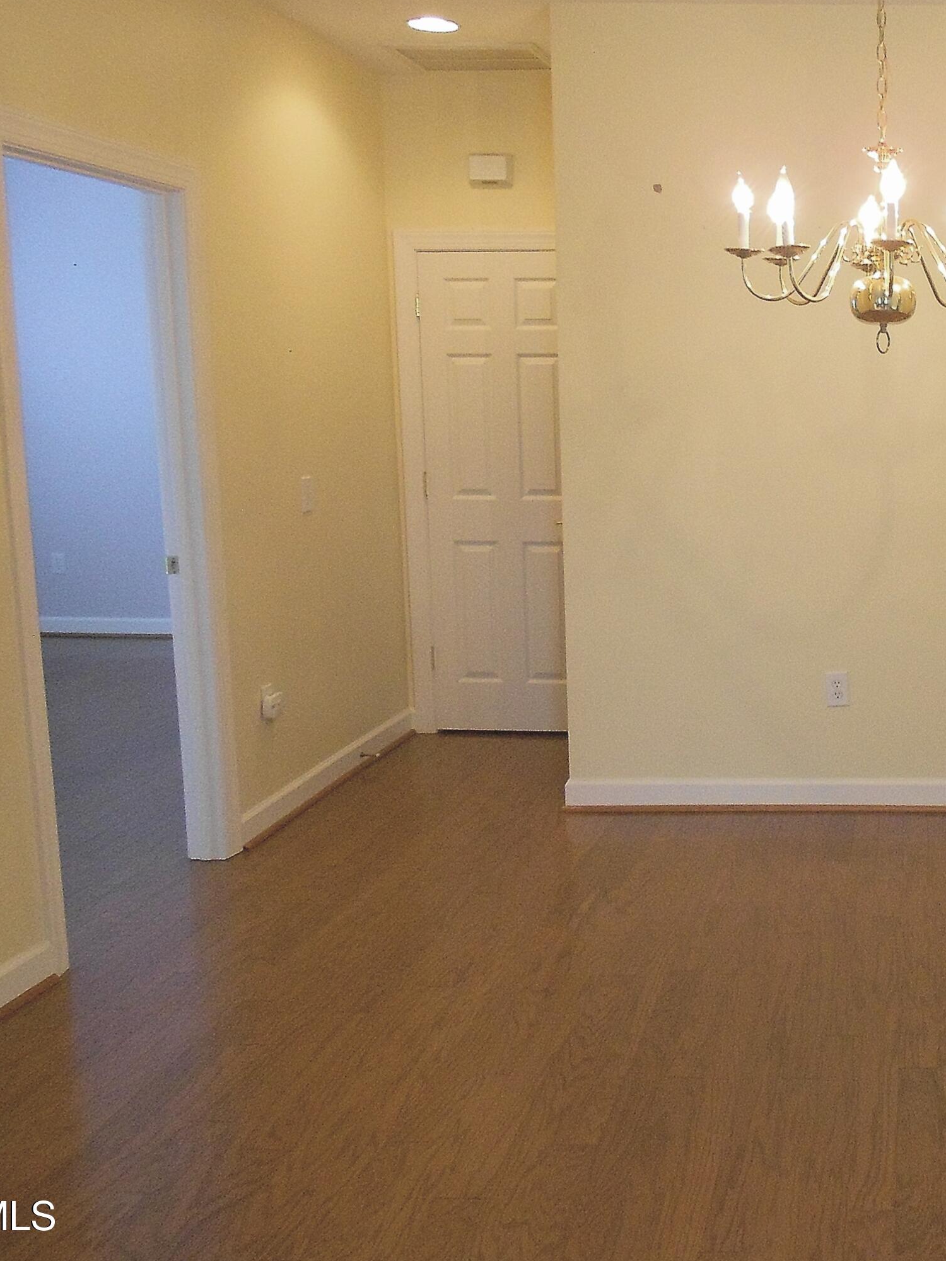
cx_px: 894
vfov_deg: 47.8
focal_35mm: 39
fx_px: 1421
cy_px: 572
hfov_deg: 34.3
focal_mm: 4.6
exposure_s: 1/30
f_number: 3.2
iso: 320
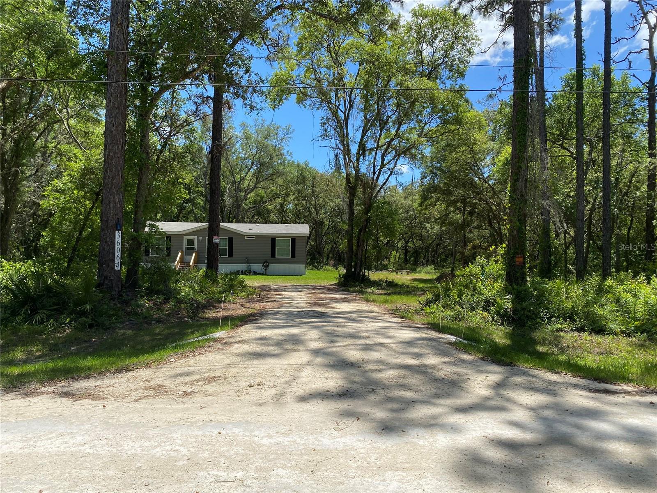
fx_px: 493
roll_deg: -0.4
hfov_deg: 67.3
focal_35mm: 26
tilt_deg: +2.3
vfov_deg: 53.1
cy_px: 246
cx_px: 328
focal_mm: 4.25
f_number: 1.8
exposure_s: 1/2315
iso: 32
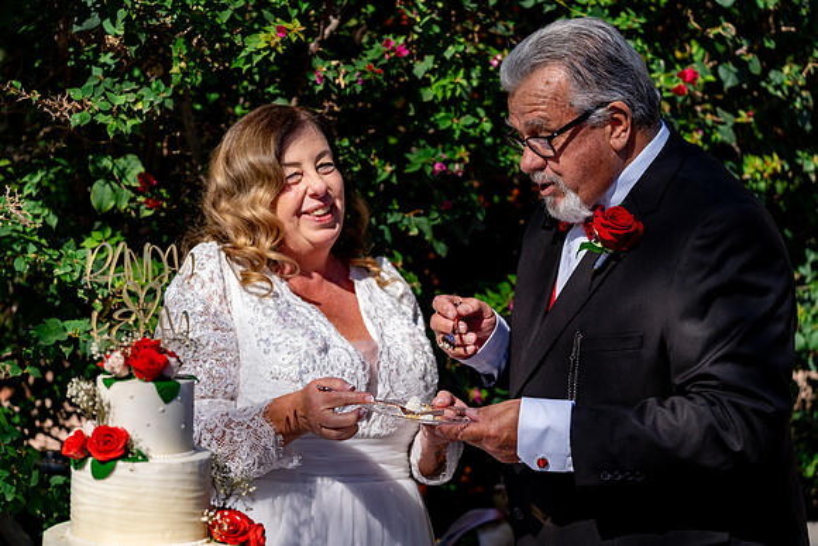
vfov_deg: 18.2
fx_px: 1708
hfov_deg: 26.9
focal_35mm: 75
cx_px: 409
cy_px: 273
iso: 100
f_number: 2.8
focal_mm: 70
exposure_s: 1/2000
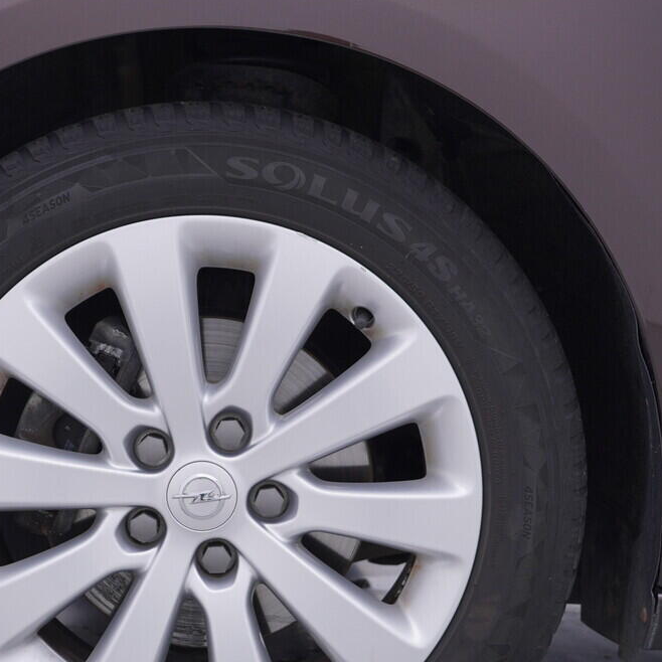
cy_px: 453
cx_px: 217
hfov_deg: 25.6
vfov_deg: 25.6
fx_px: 1450
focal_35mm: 67
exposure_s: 1/60
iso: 125
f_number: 4
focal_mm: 24
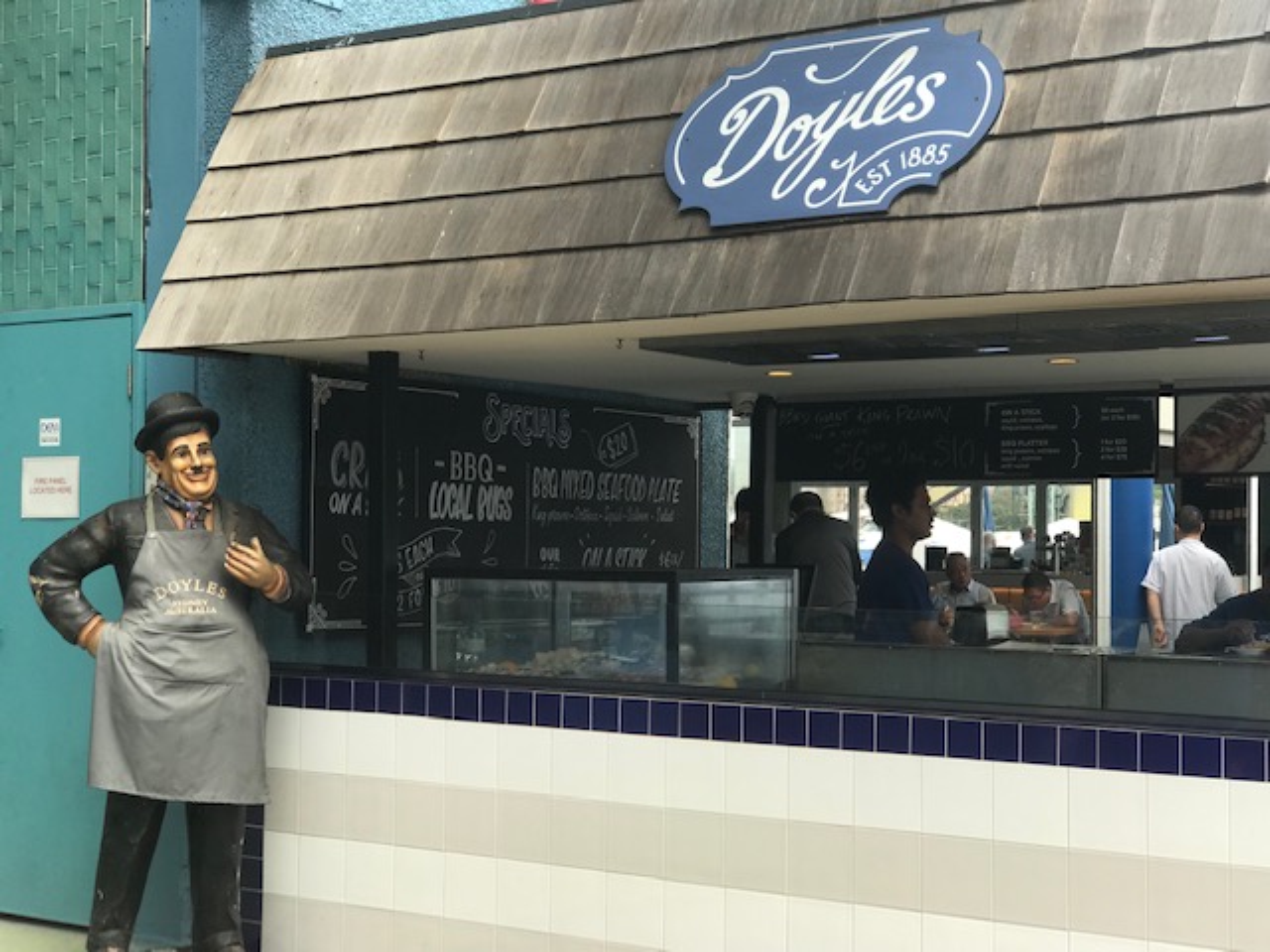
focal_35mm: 57
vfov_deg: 25.7
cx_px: 635
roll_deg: -0.4
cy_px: 476
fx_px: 2091
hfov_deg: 33.8
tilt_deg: +2.2
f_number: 2.8
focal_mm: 6.6
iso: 20
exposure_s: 1/199
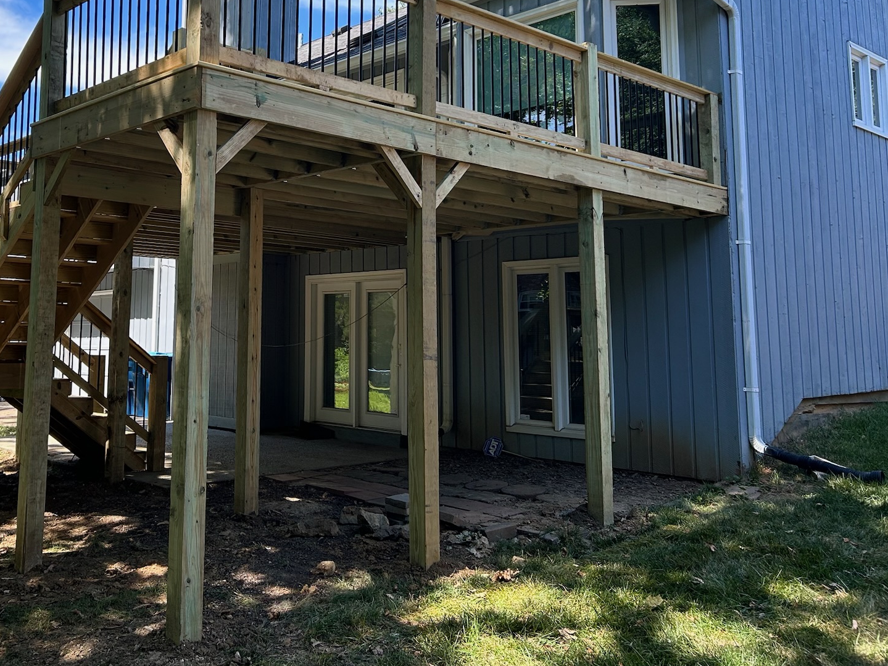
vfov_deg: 38.2
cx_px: 265
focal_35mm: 37
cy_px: 219
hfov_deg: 48.9
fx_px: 949
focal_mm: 5.7
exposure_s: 1/924
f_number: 1.5
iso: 50
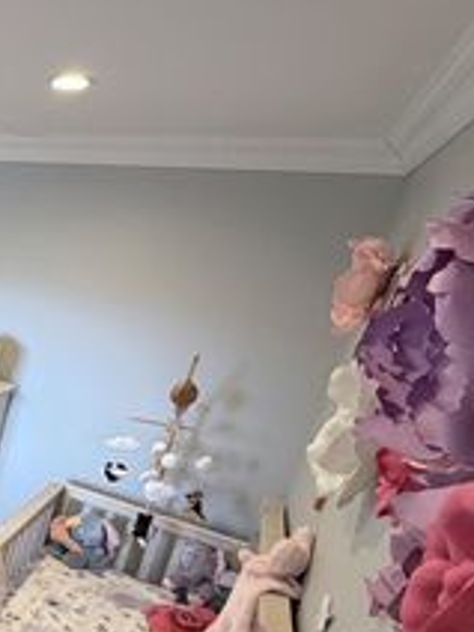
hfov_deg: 29.3
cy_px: 410
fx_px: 602
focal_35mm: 33
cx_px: -212
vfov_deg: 54.5
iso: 160
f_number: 2.2
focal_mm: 2.22
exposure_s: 1/60
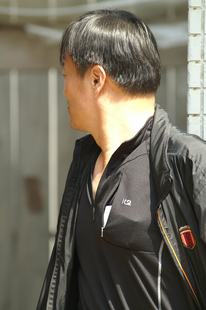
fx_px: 2580
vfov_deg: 6.9
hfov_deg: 4.6
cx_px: 103
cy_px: 155
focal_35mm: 300
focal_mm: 200
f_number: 4.5
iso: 200
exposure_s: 1/300
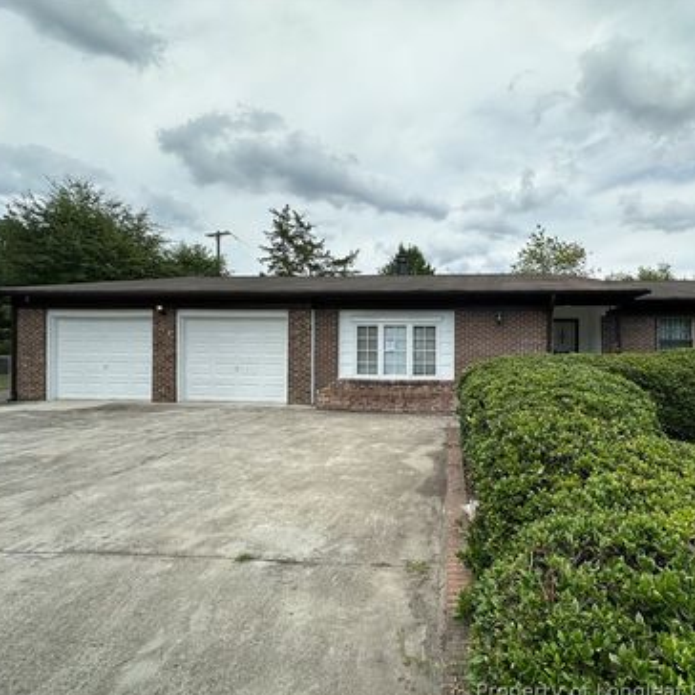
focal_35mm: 17
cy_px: 348
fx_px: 386
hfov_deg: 81.7
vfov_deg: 84.0
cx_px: 453
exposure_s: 1/1984
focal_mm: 2.22
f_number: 2.2
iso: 50
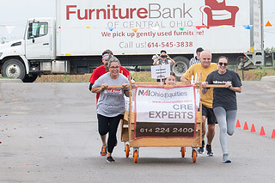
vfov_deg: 3.7
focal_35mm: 370
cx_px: 189
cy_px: 107
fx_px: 2825
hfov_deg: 5.6
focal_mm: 105
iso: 640
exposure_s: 1/250
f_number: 9
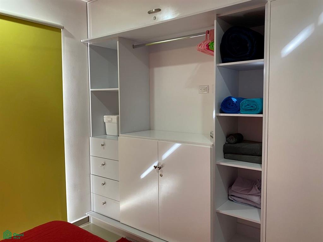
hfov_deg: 67.3
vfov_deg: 53.1
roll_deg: -0.3
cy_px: 121
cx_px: 162
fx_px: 243
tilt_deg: -4.4
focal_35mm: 26
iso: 125
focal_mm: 4.25
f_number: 1.8
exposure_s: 1/60
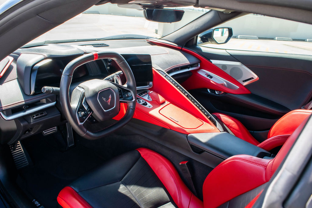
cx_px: 156
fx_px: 234
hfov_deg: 67.4
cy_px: 104
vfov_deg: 47.9
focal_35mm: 27
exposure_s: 1/200
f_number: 8
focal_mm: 18
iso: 400
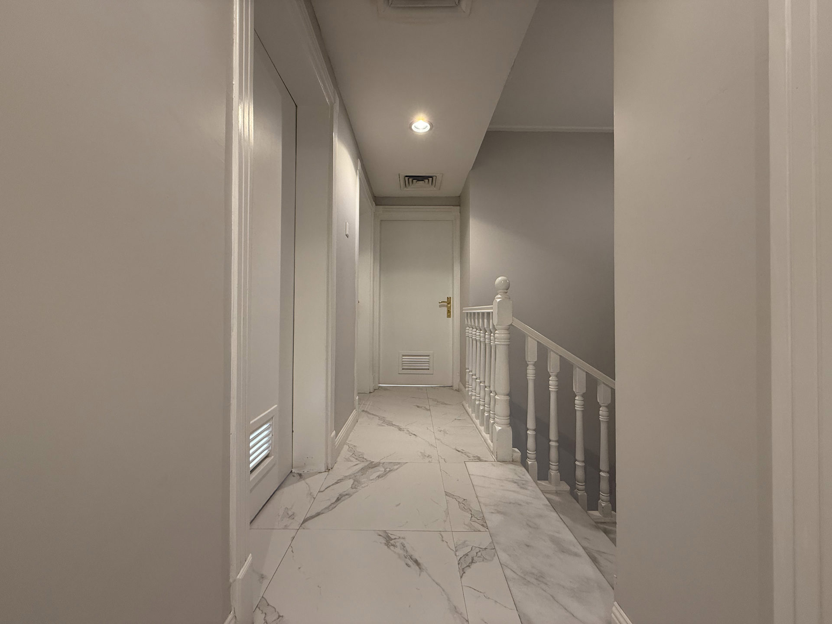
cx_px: 416
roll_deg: -0.6
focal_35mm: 14
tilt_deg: +0.3
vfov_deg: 85.7
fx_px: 336
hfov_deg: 102.1
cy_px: 312
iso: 160
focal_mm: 2.22
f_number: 2.2
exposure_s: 1/120
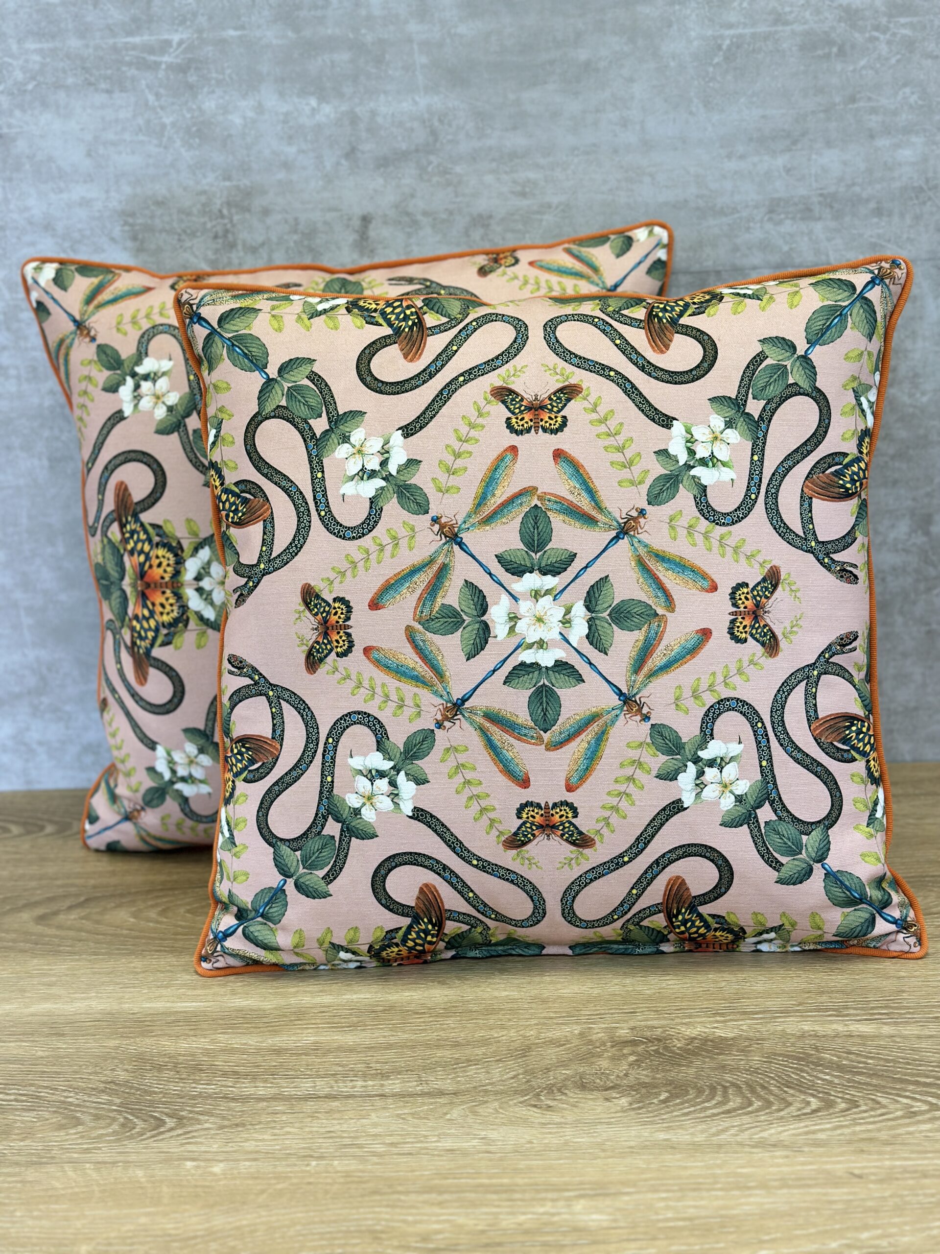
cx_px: 470
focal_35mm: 48
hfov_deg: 30.3
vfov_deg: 39.7
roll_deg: +2.7
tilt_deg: -17.1
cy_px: 627
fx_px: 1738
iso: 100
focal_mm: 6.86
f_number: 1.78
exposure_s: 1/170
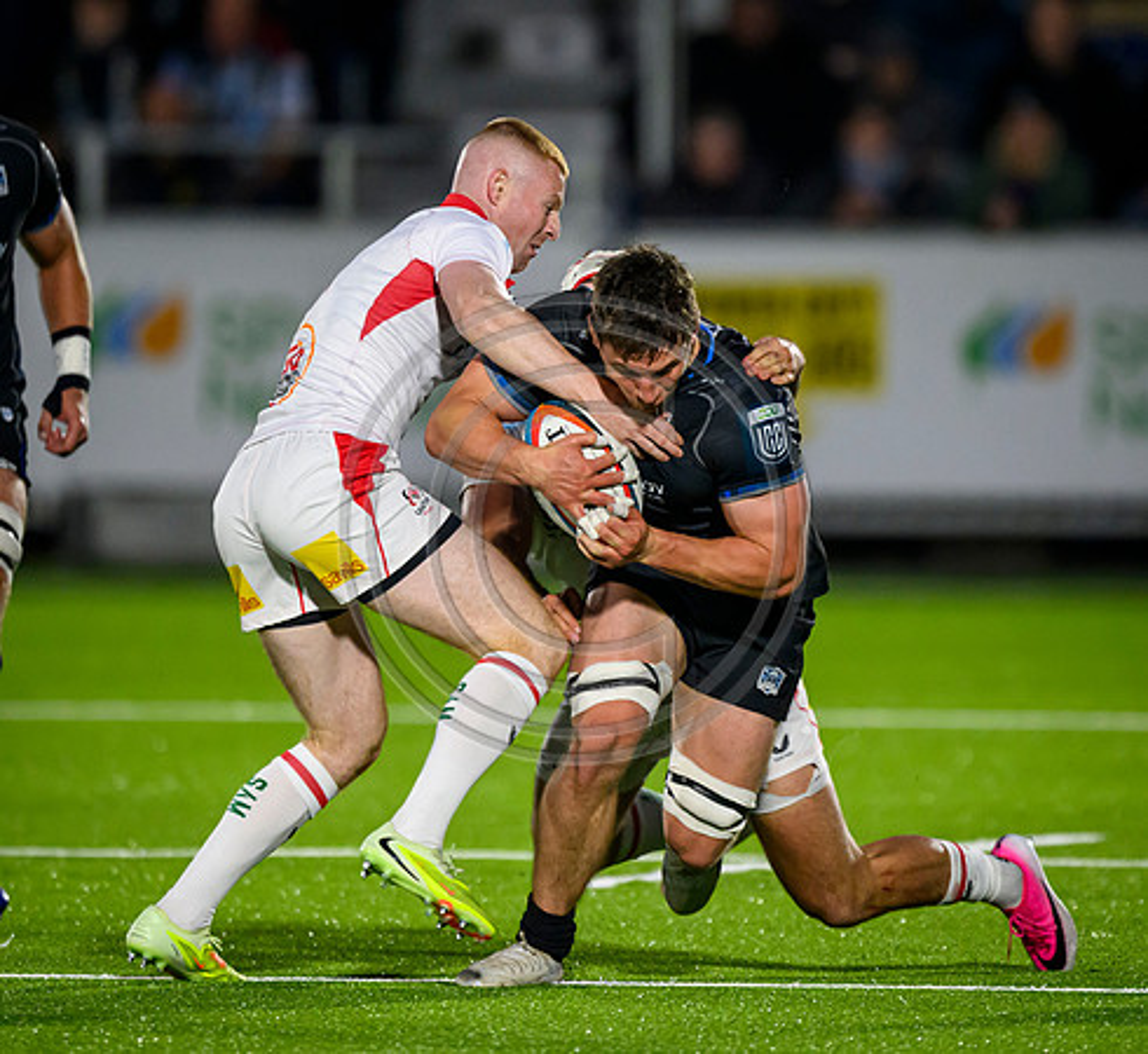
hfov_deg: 1.9
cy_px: 350
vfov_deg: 1.8
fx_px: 34060
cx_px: 580
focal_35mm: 946
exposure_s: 1/1250
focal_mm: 560
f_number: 4
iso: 4000
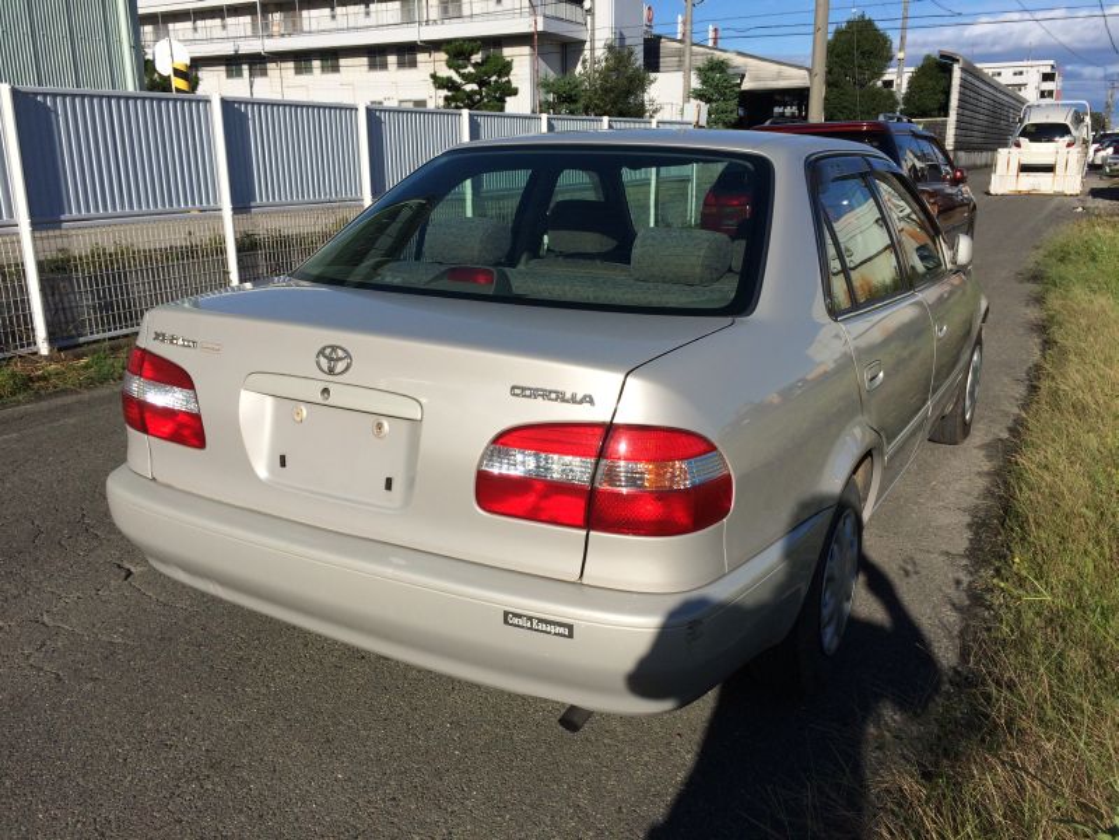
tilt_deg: -15.4
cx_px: 560
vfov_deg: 48.2
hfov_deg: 61.7
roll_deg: -0.8
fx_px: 937
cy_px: 420
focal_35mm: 29
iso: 32
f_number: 2.2
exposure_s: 1/4115
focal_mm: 4.15
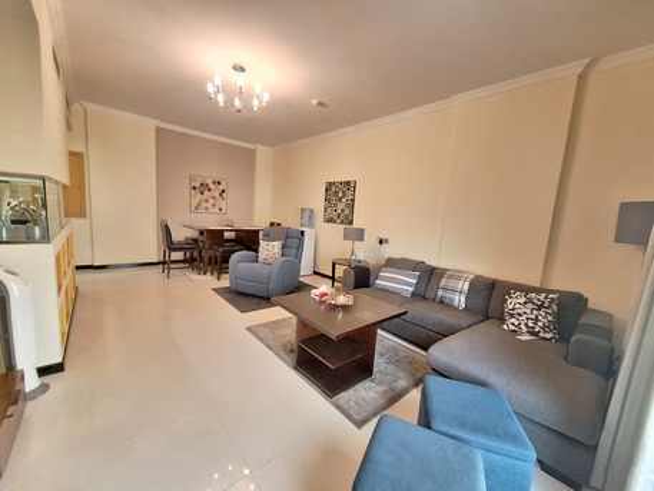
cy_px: 246
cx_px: 327
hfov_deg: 106.2
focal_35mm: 13
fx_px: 246
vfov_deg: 89.9
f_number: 2.2
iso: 250
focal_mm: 1.74
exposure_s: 1/25
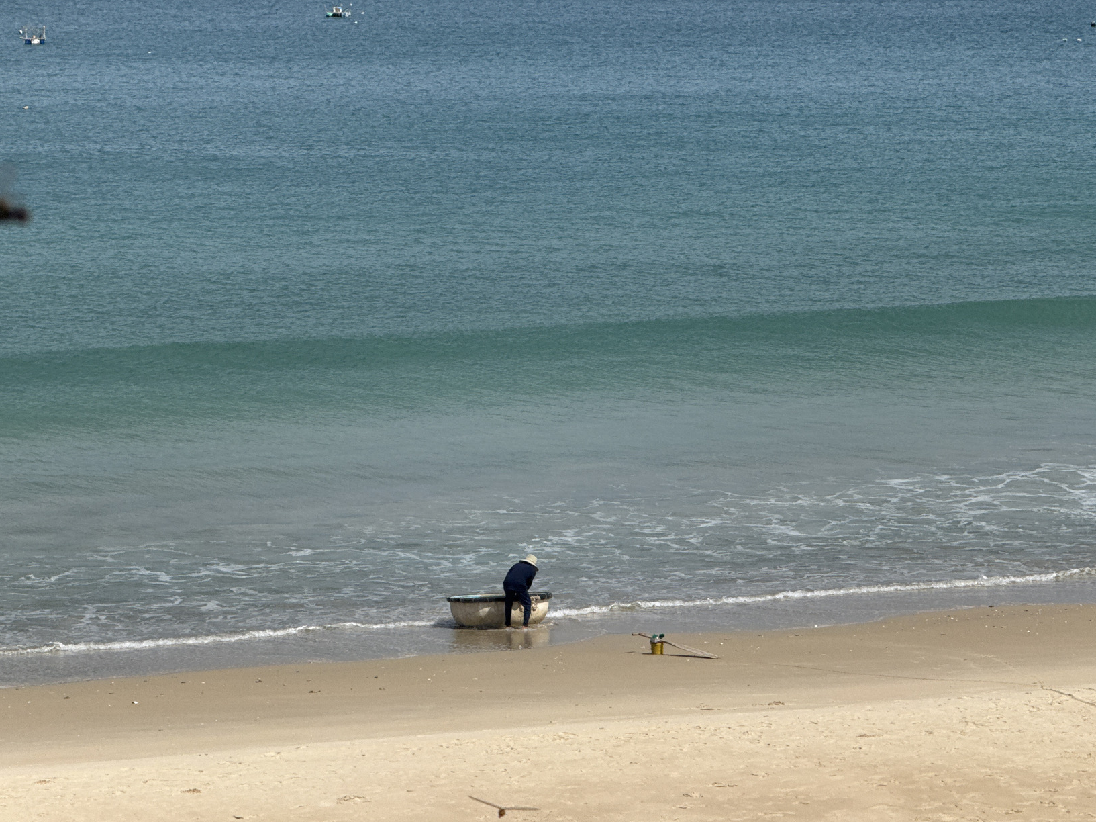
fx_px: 4653
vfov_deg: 10.1
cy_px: 420
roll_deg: +0.1
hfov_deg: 13.4
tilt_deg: -6.0
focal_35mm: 147
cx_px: 539
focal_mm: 15.66
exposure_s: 1/2933
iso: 50
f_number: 2.8
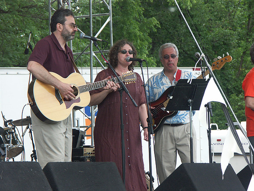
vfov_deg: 7.4
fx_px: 1468
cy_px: 96
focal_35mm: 200
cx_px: 127
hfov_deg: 9.9
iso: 100
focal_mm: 50.69
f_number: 5
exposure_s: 1/320
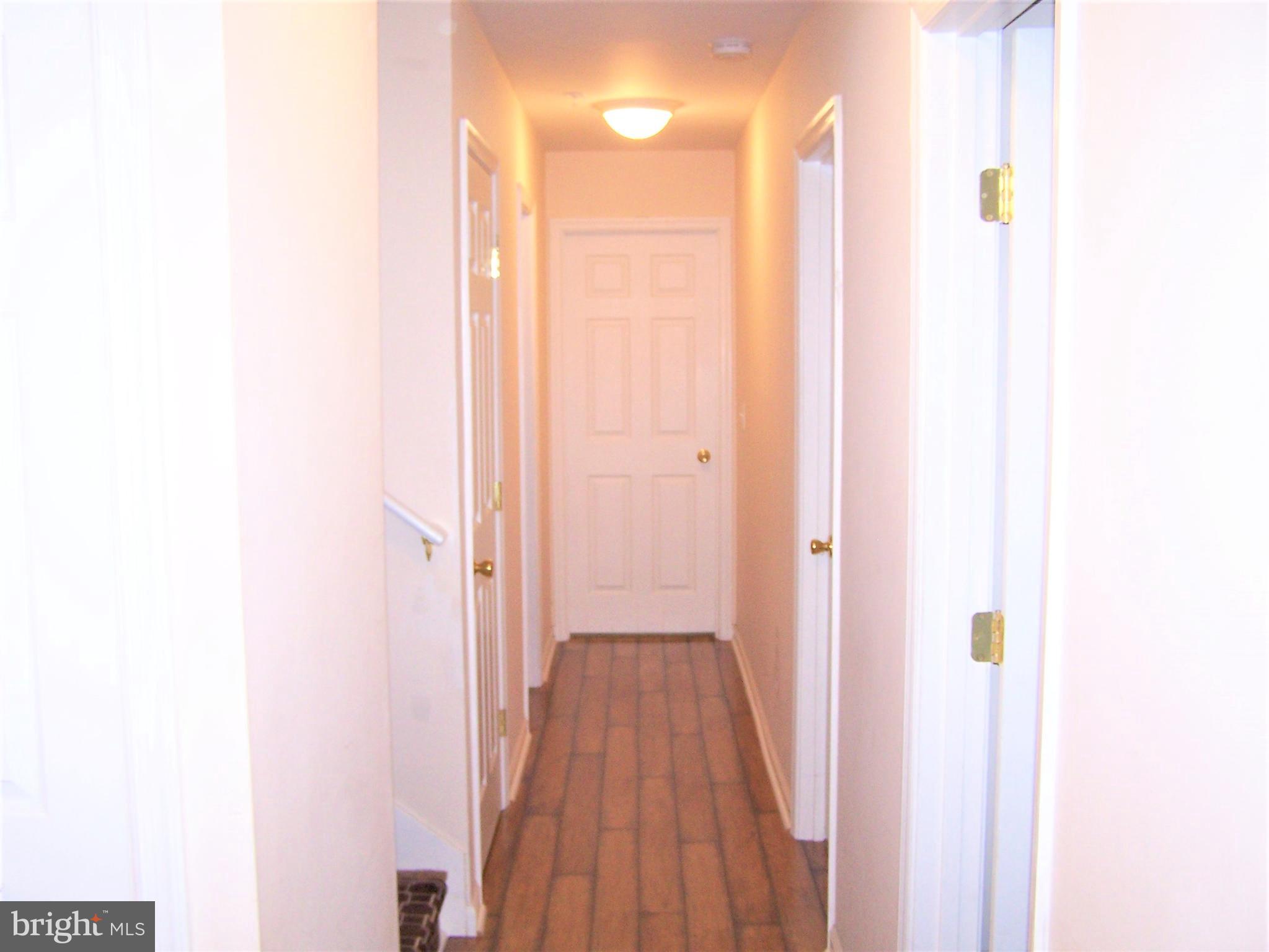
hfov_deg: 49.0
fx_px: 1393
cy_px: 476
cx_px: 634
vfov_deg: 37.7
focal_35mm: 38
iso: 140
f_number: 2.8
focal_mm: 6.3
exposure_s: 1/60
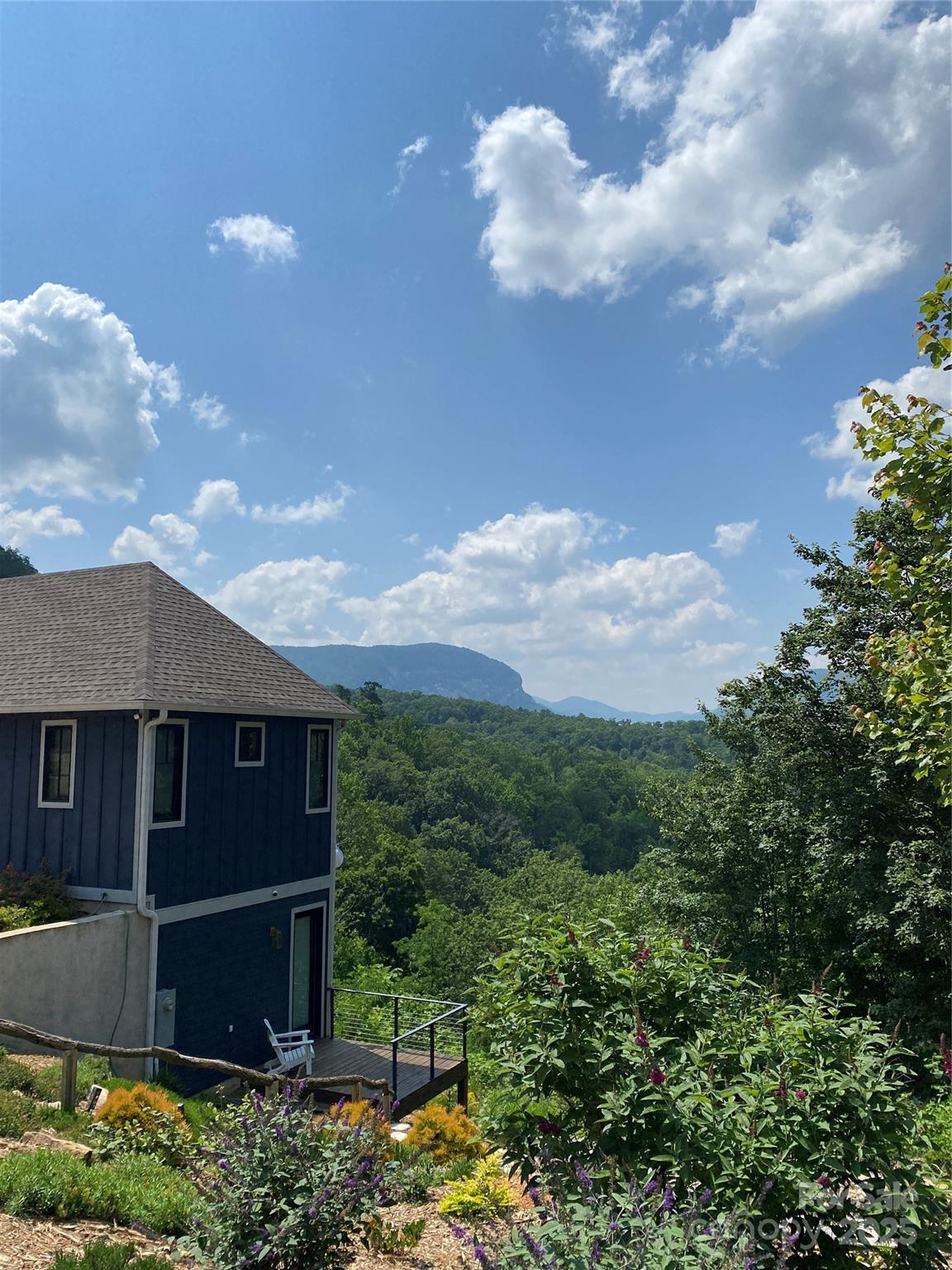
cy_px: 635
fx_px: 953
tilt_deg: +9.8
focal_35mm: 26
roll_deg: -0.1
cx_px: 476
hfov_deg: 53.1
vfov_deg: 67.3
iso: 32
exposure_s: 1/6410
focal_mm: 4.25
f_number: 1.8
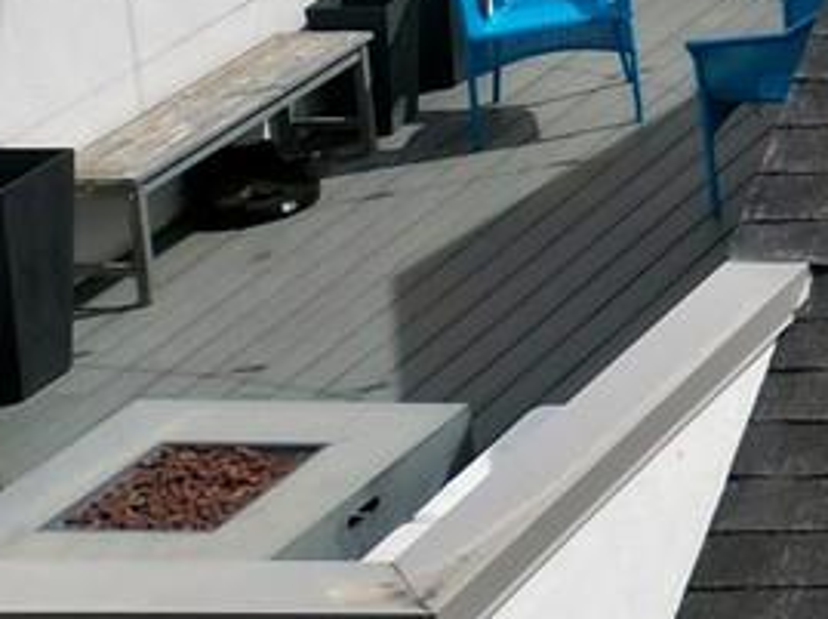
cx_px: 2216
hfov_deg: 10.9
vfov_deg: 9.7
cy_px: -588
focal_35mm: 143
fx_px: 3416
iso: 130
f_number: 1.7
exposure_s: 1/5000
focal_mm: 6.72
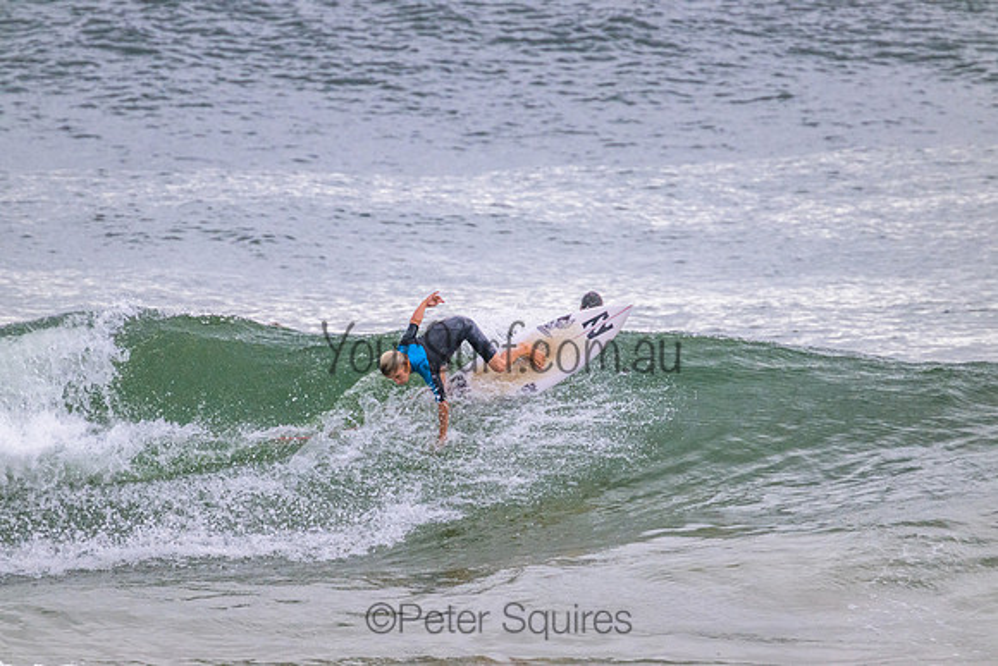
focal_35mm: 800
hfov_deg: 2.6
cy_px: 333
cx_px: 499
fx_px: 22182
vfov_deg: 1.7
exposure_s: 1/2000
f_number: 11
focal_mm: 800
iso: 4000
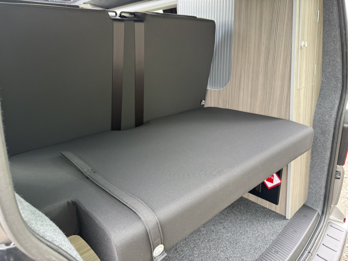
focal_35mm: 24
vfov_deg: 56.8
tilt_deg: -17.3
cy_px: 130
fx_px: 241
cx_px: 174
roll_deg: +0.6
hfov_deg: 71.6
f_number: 1.78
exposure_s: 1/121
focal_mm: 6.76
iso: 100
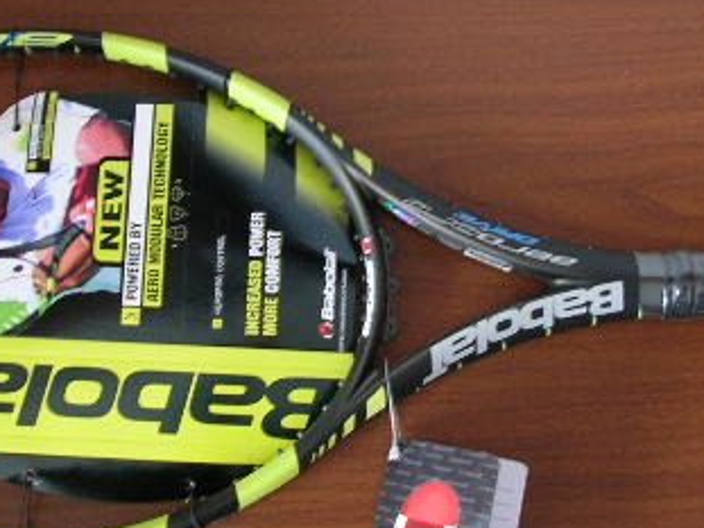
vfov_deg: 20.4
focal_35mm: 72
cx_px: 371
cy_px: 195
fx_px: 1464
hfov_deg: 27.0
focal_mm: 5.8
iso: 50
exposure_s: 1/6.3
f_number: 2.8
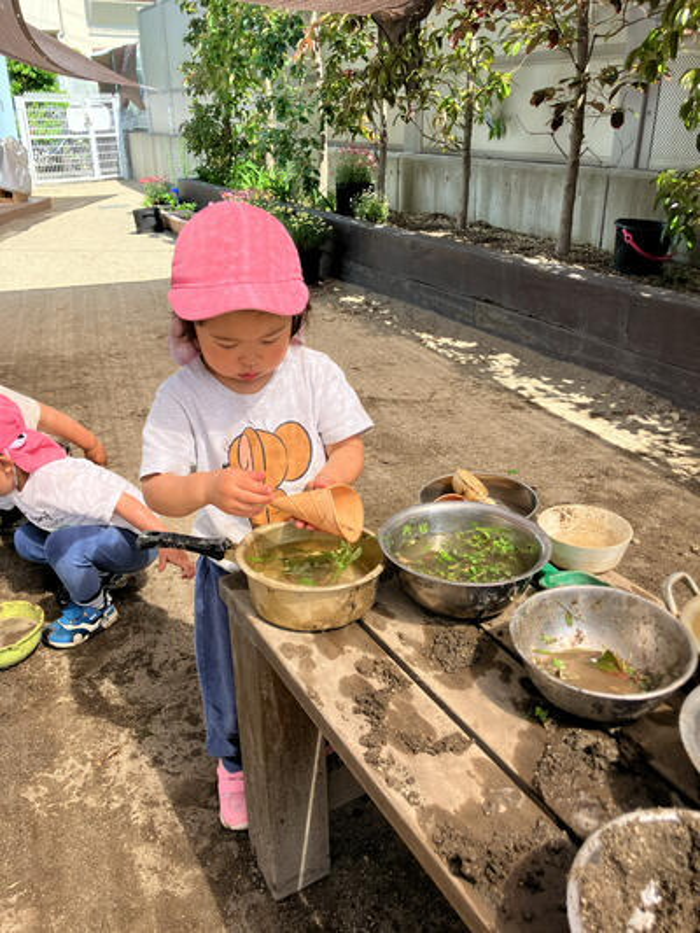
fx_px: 755
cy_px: 466
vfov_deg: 63.4
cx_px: 350
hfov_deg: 49.8
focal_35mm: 28
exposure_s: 1/354
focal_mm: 3.99
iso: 32
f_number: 1.8
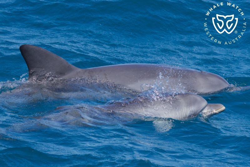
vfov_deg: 3.4
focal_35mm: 404
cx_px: 125
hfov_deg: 5.1
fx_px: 2805
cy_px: 84
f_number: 8
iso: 1600
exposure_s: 1/3200
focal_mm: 404
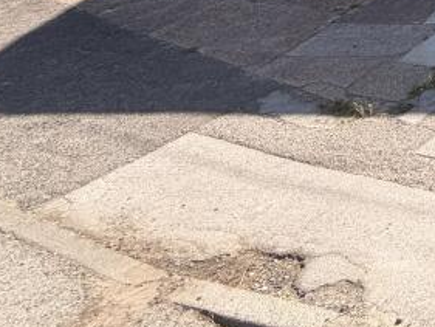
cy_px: -246
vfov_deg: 20.8
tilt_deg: +9.1
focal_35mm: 51
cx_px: 748
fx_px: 641
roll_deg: +0.3
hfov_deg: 23.4
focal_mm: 2.22
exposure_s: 1/770
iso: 40
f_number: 2.2
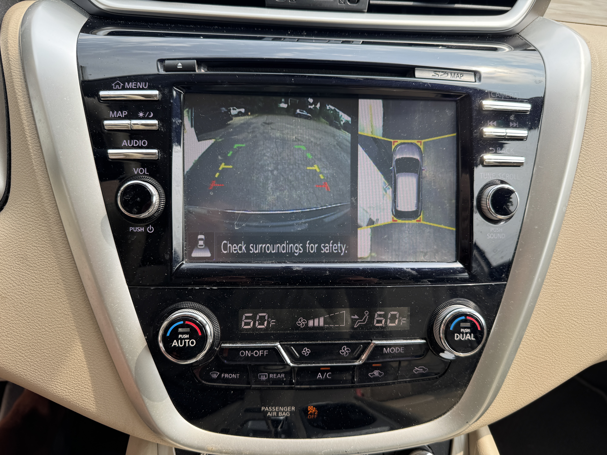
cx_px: 304
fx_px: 421
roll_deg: -4.1
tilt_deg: -32.4
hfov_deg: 71.6
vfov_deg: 56.8
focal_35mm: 24
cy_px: 228
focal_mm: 6.76
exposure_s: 1/527
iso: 80
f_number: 1.78
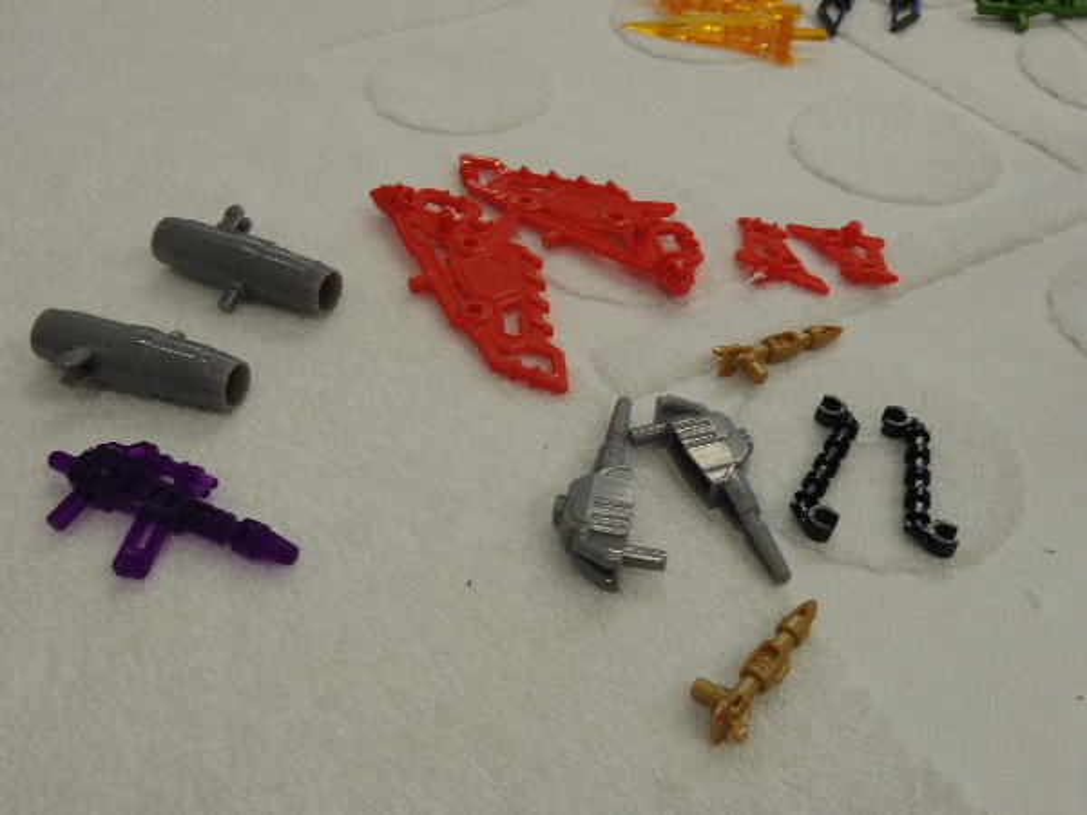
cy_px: 408
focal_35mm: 35
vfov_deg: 40.7
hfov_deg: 52.6
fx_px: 1099
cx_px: 544
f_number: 4.5
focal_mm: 6.4
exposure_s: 1/60
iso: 200
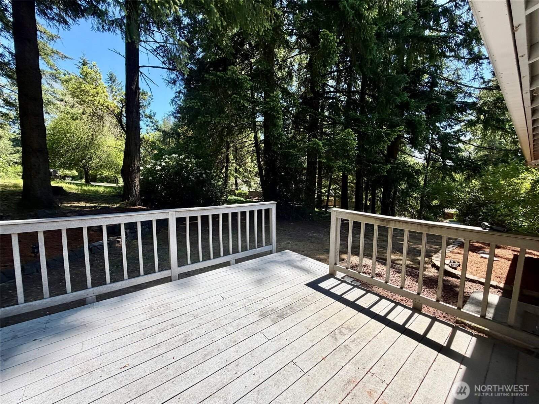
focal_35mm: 14
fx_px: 218
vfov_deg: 85.7
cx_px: 270
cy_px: 202
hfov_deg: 102.1
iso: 40
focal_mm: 2.22
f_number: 2.2
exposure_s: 1/619
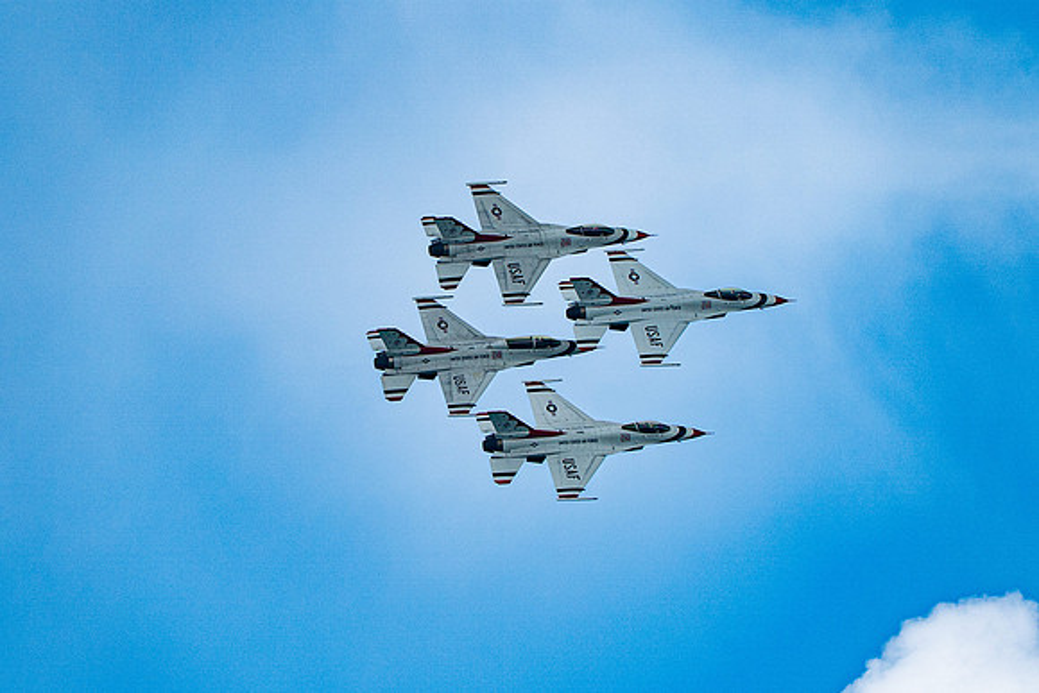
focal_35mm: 661
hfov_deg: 3.1
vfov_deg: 2.1
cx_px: 503
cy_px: 370
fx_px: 19076
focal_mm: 400
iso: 640
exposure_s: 1/1250
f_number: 9
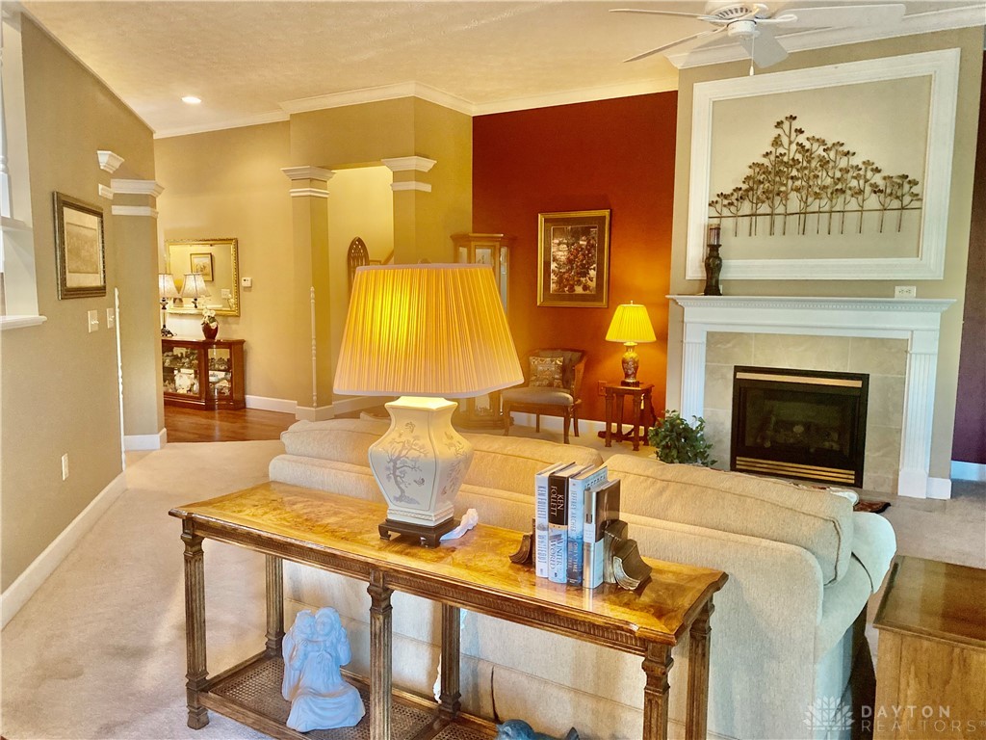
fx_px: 741
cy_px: 370
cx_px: 493
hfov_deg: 67.3
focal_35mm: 26
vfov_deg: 53.1
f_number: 1.8
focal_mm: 4.25
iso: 320
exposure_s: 1/60
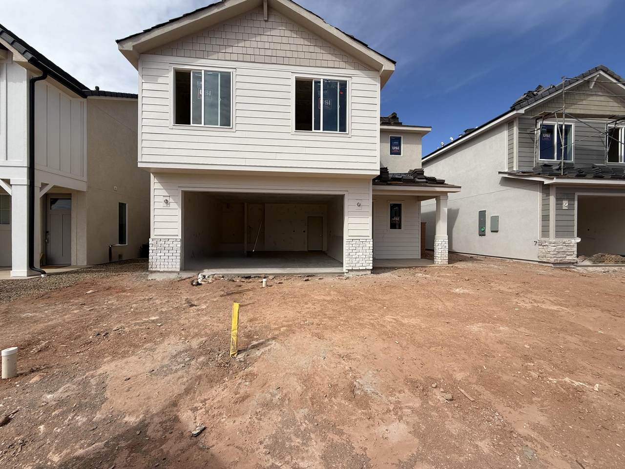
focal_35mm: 14
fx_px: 253
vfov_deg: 85.7
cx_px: 312
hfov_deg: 102.1
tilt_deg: +0.3
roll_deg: -0.8
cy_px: 234
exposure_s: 1/1961
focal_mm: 2.22
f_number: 2.2
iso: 50
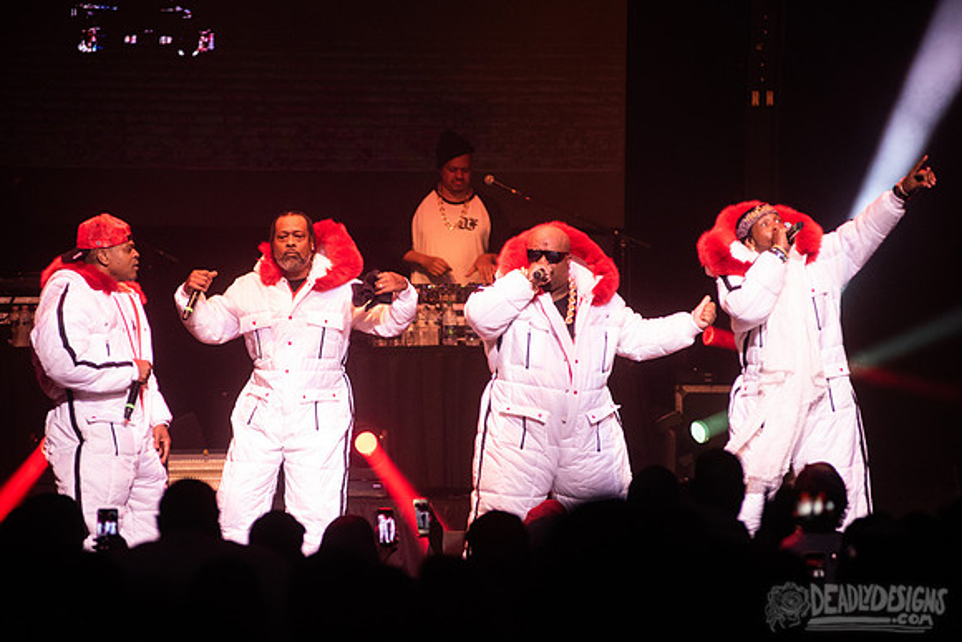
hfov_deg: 9.4
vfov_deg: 6.3
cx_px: 452
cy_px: 322
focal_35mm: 218
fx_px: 5833
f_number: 3.5
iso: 3200
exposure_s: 1/500
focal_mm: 200
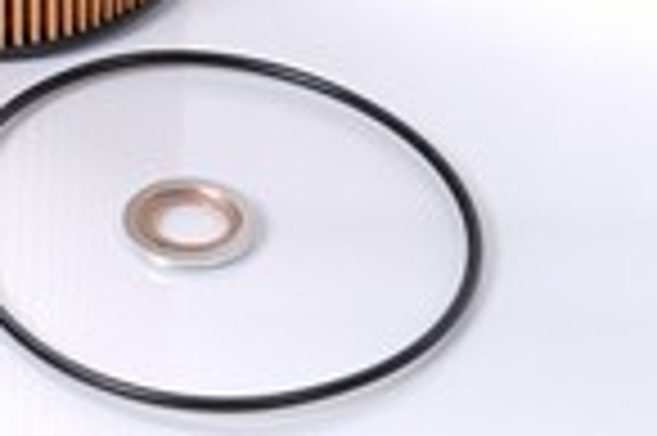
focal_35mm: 119
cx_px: 36
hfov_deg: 16.9
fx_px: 2169
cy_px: -319
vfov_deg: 10.8
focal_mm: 29
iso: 50
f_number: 11
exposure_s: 1/60
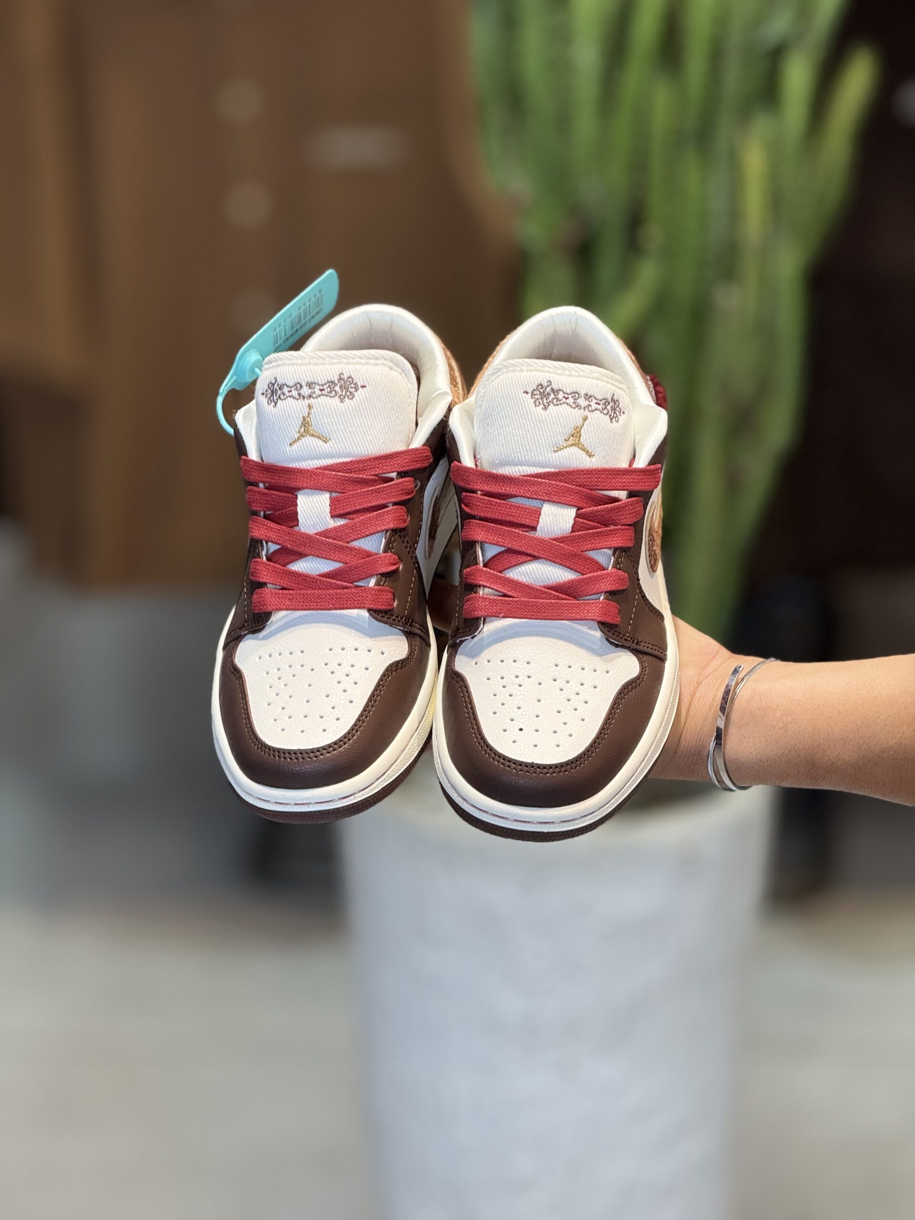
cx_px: 458
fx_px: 4229
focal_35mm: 120
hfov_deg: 12.3
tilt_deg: -15.0
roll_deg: -0.5
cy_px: 610
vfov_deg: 16.4
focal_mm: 15.66
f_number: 2.8
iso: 64
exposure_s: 1/104
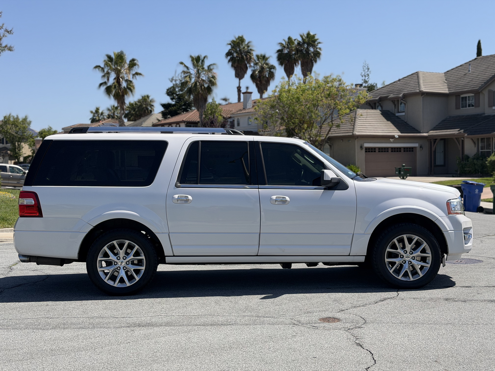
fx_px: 686
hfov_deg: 39.7
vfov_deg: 30.3
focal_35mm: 48
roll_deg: +0.6
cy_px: 186
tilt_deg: -1.5
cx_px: 248
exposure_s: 1/5587
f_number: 1.78
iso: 80
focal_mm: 6.76
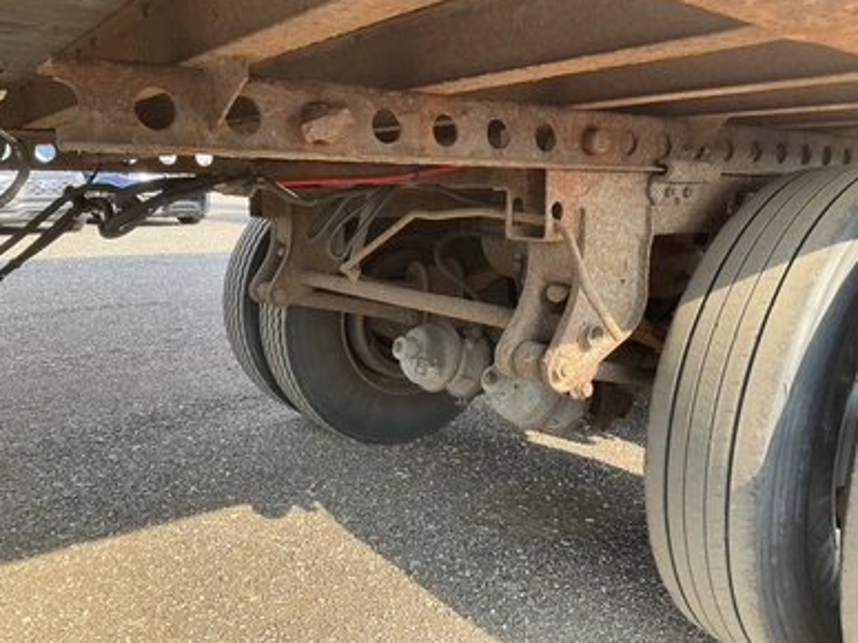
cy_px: 319
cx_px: 437
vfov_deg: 46.8
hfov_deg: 60.0
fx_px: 743
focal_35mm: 30
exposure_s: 1/172
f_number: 1.8
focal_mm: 3
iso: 32
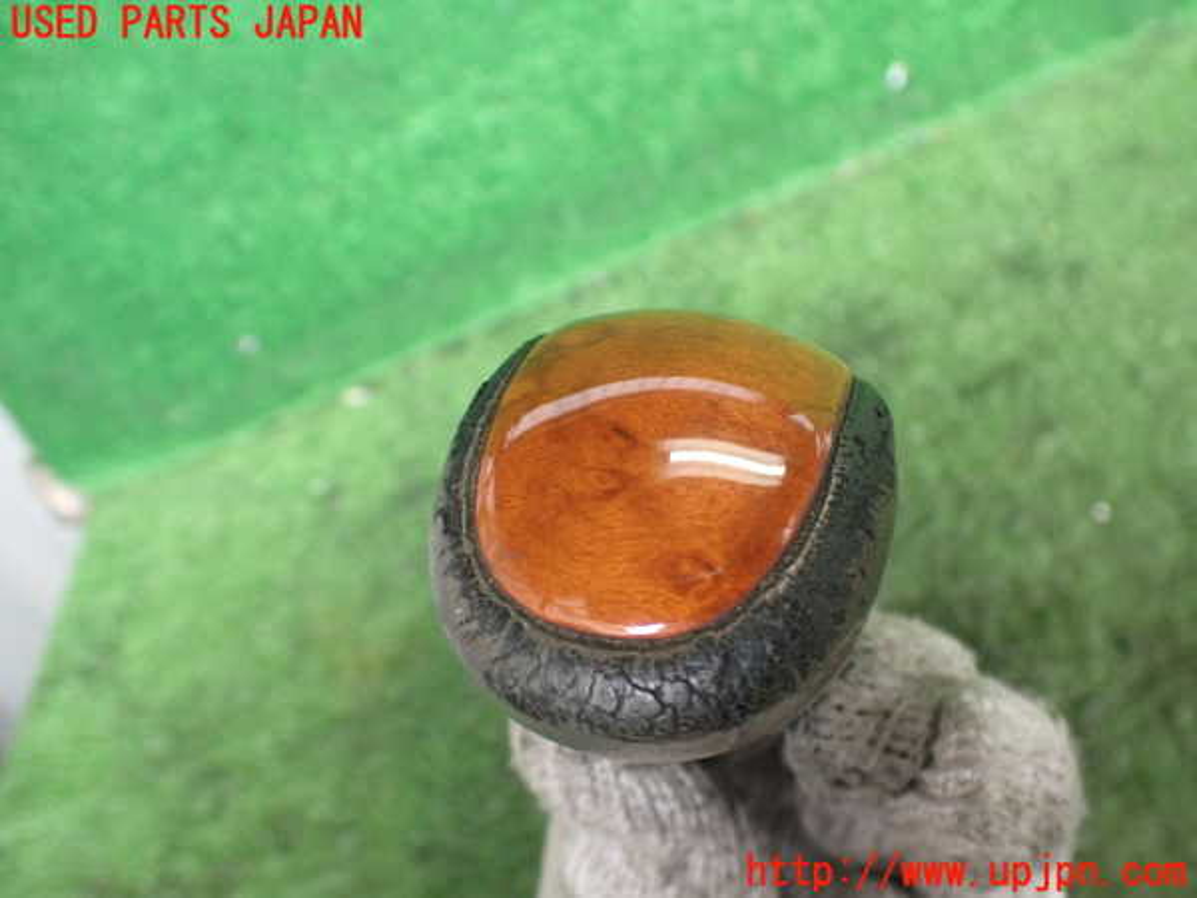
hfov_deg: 60.0
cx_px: 598
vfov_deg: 46.8
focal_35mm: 30
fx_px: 1037
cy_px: 449
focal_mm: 5.4
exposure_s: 1/125
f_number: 2.3
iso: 500
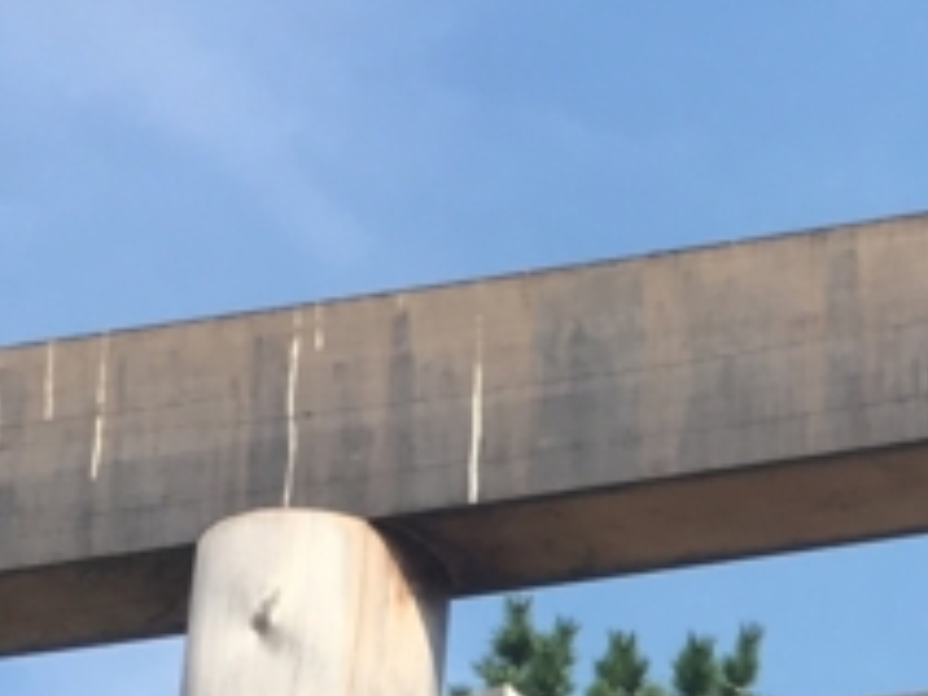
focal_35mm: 140
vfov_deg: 9.5
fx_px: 3753
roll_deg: -0.6
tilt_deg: +14.3
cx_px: 1383
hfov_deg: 13.3
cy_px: 1650
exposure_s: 1/1183
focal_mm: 4.15
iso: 25
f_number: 2.2
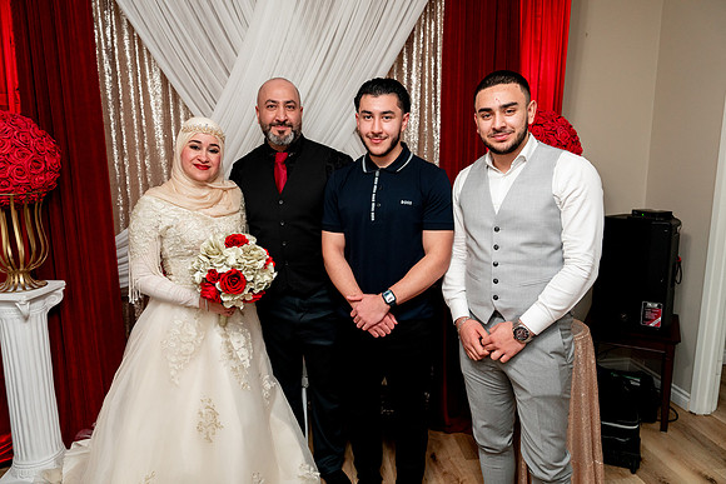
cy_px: 242
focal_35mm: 24
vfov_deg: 53.2
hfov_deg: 73.7
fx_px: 484
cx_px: 363
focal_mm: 24
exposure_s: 1/160
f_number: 2.8
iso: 1600
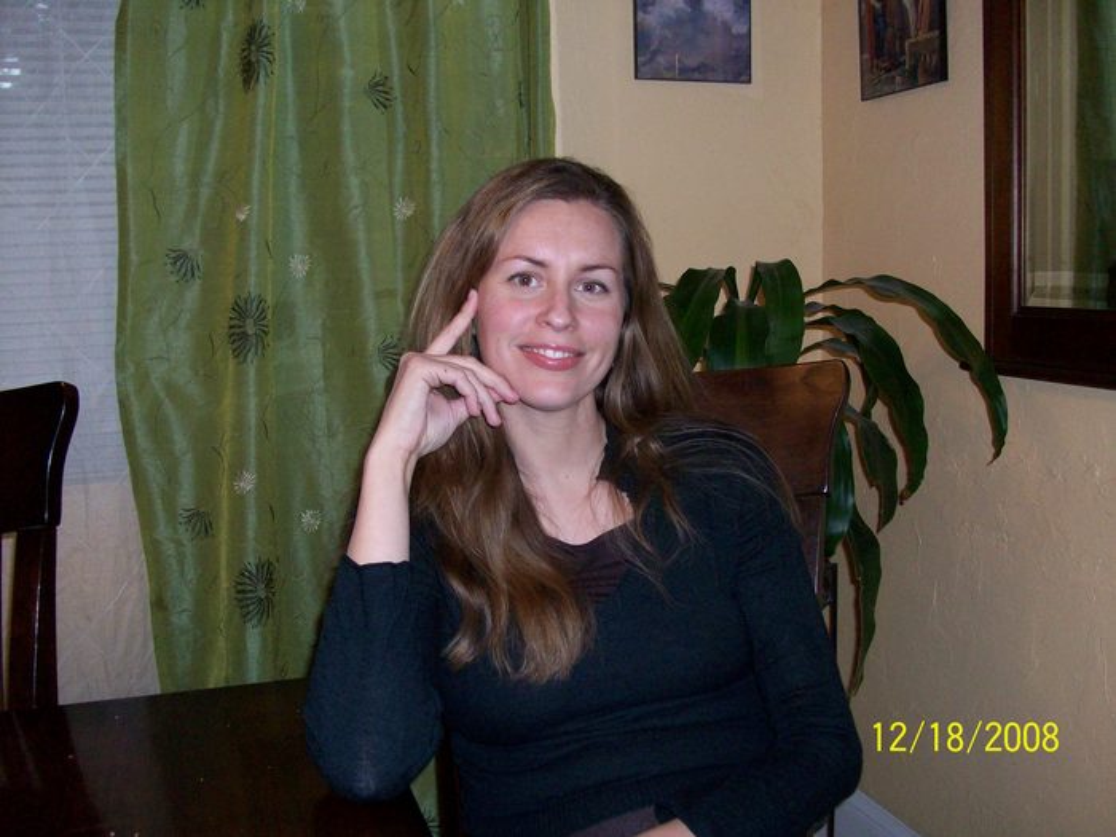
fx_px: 1096
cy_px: 418
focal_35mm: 34
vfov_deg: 41.8
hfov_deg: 54.0
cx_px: 558
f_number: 2.8
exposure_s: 1/60
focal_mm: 5.7
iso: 160
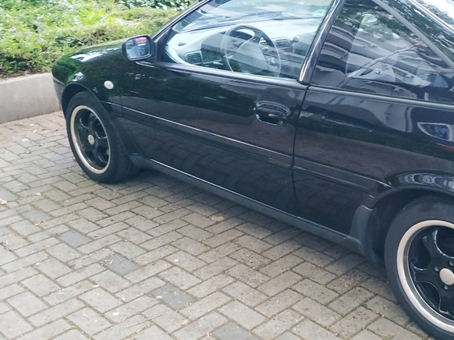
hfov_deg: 41.6
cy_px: 160
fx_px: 577
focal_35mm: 44
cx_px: 344
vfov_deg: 32.8
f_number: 1.9
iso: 800
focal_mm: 3.94
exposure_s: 1/20
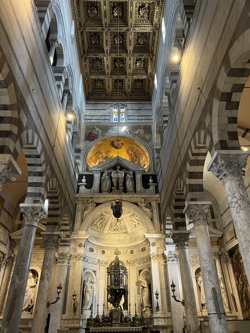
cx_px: 125
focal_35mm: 26
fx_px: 250
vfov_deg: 67.3
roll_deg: +0.8
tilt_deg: +32.4
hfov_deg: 53.1
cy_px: 166
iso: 500
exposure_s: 1/50
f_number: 1.5
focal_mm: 5.7
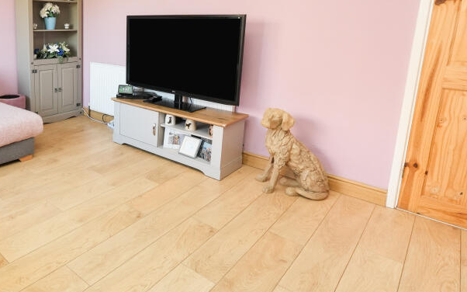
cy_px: 84
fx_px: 331
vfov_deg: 46.4
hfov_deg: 63.8
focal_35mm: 26
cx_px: 88
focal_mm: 10
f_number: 4
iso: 1250
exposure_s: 1/160
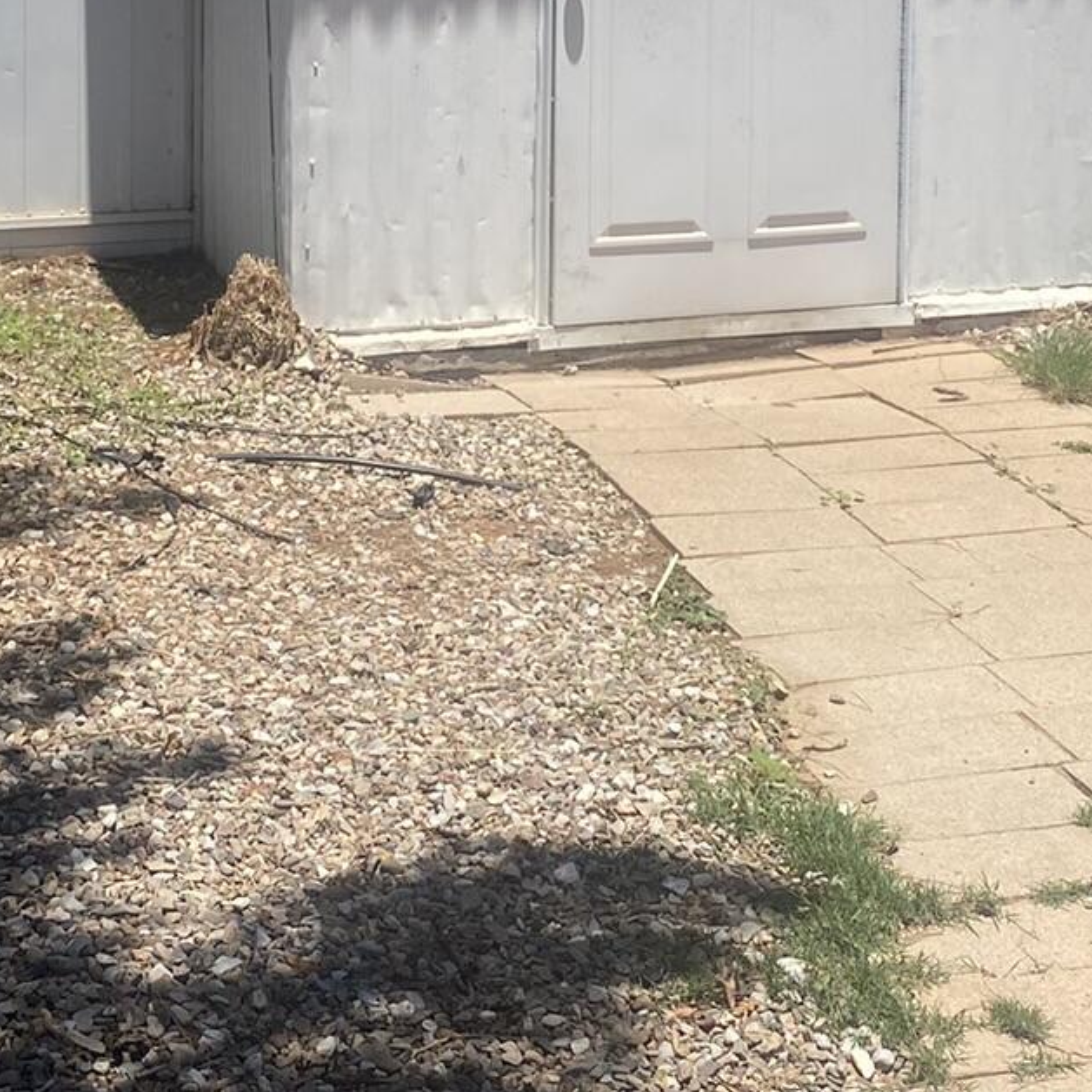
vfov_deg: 22.2
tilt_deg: -6.1
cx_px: 436
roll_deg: -0.6
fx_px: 2677
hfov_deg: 23.0
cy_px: 9
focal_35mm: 75
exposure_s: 1/3610
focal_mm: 4.25
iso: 32
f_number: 1.8
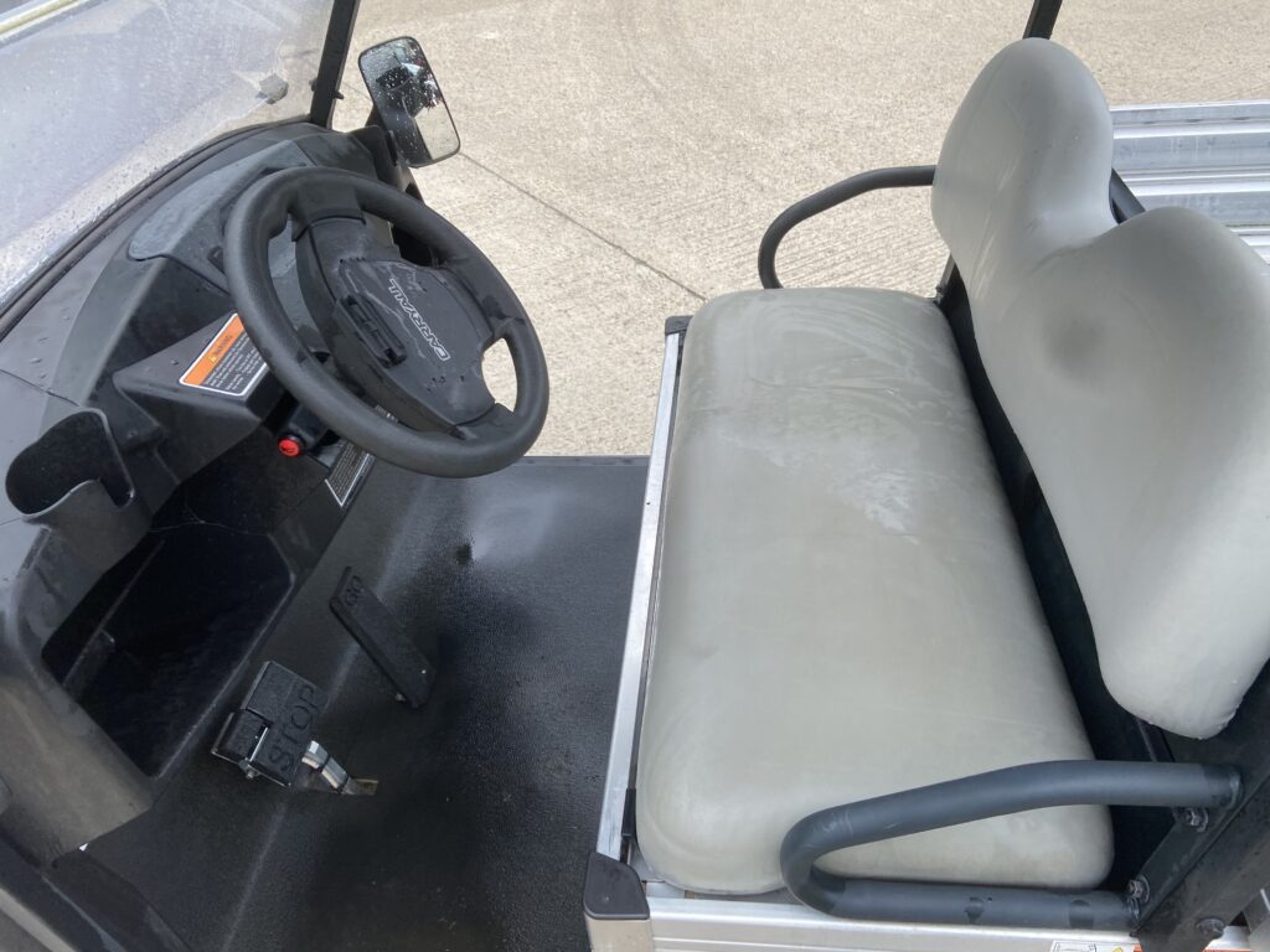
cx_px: 635
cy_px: 476
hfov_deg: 67.3
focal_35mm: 26
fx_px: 954
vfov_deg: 53.1
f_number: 1.8
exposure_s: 1/426
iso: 32
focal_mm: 4.25
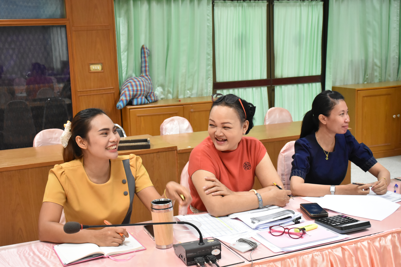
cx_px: 200
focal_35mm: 48
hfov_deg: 41.1
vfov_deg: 28.1
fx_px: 535
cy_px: 134
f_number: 5.6
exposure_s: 1/125
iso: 3200
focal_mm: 32
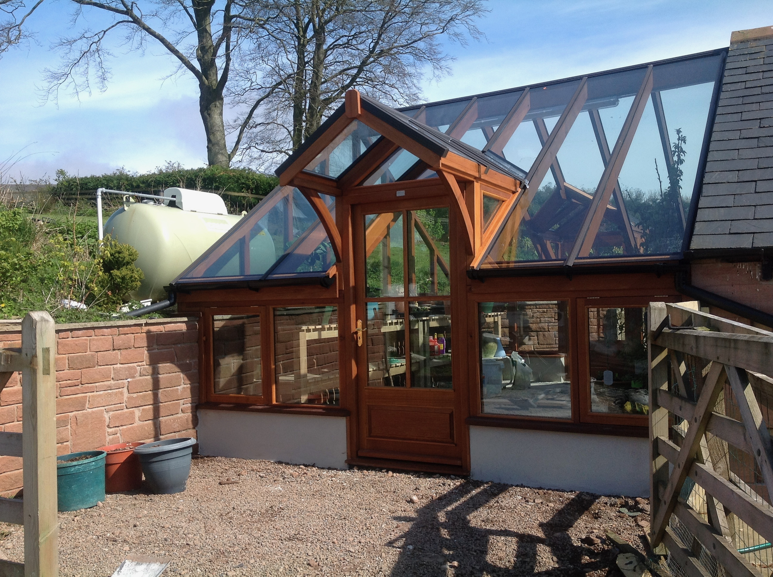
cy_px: 288
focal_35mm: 35
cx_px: 386
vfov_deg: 40.6
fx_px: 780
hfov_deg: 52.7
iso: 80
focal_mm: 4.28
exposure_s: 1/1259
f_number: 2.4
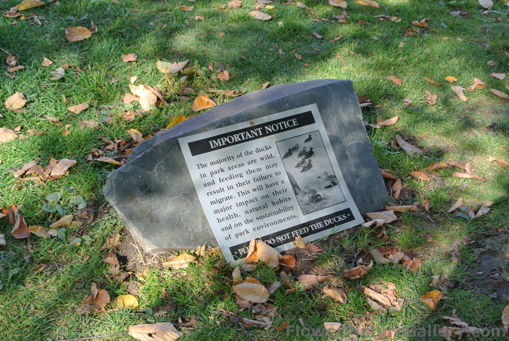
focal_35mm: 69
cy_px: 170
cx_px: 254
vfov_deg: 19.8
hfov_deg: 29.2
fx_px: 977
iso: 200
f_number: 5.3
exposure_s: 1/200
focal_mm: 25.9
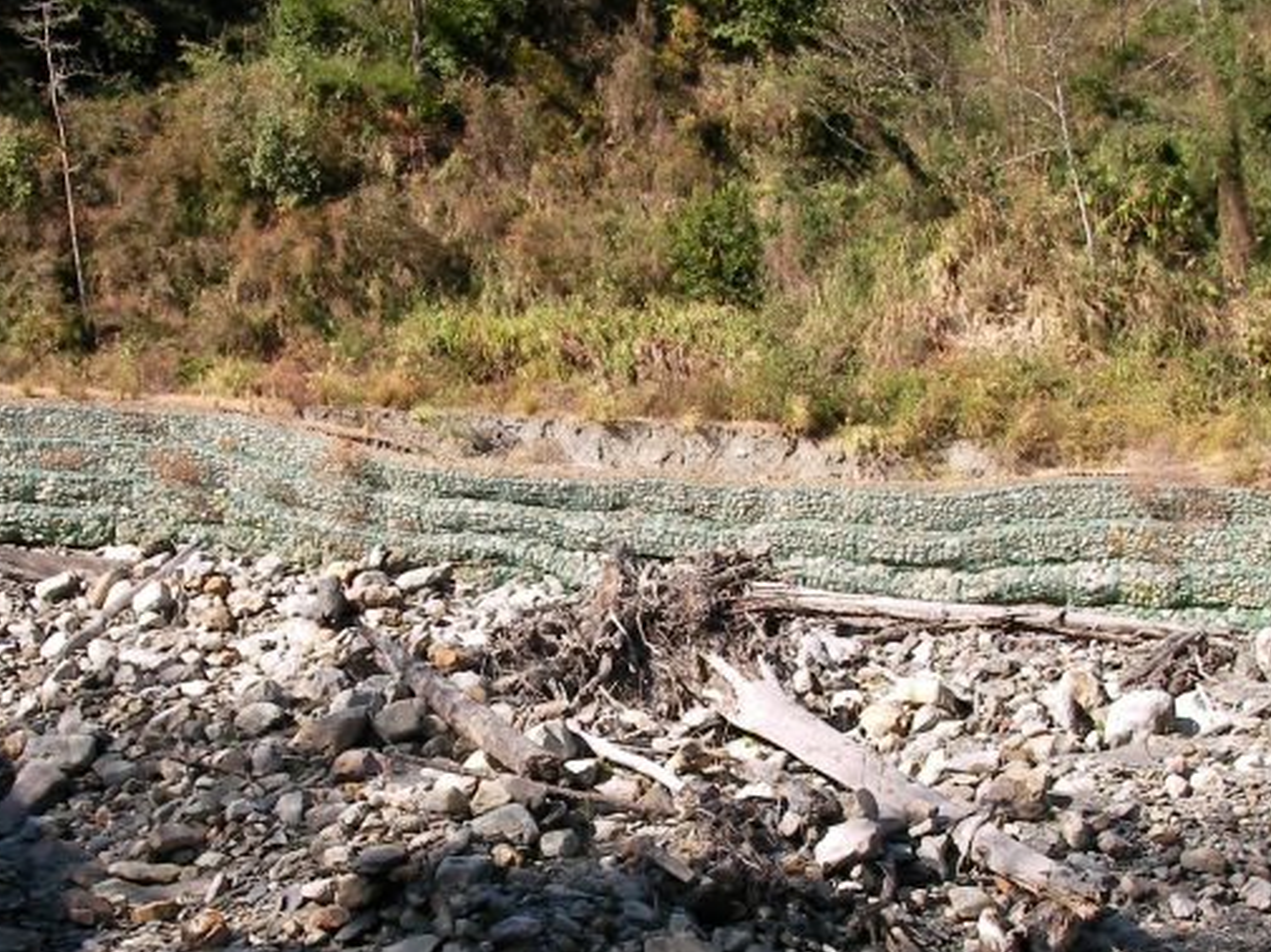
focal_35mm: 65
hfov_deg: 29.8
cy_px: 710
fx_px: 2385
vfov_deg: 22.4
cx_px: 524
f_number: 4
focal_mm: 6.3
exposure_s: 1/326
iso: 50
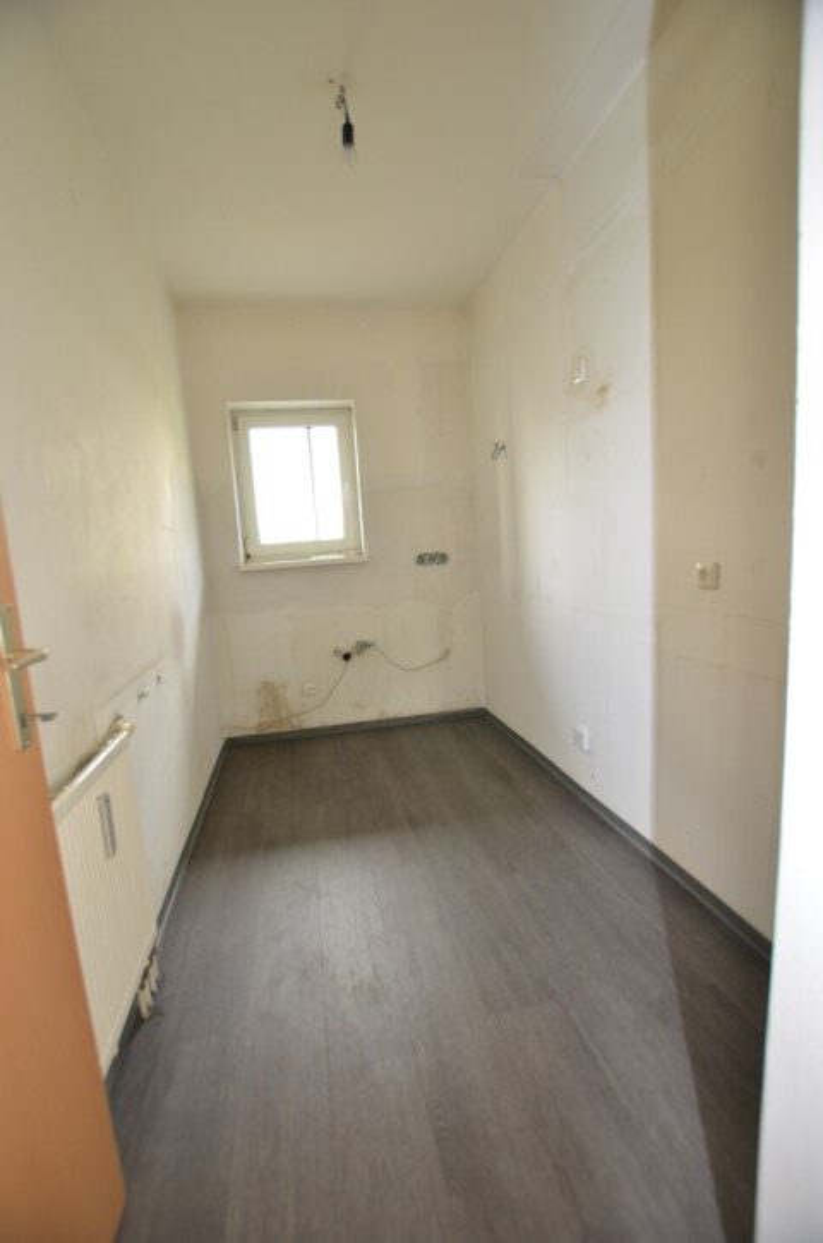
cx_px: 412
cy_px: 622
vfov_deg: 100.5
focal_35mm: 15
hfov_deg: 77.1
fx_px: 517
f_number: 4
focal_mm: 10
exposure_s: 1/60
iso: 500
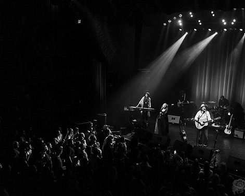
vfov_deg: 41.1
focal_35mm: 36
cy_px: 95
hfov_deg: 50.0
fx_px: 261
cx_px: 148
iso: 2500
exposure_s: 1/160
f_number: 3.2
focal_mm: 29
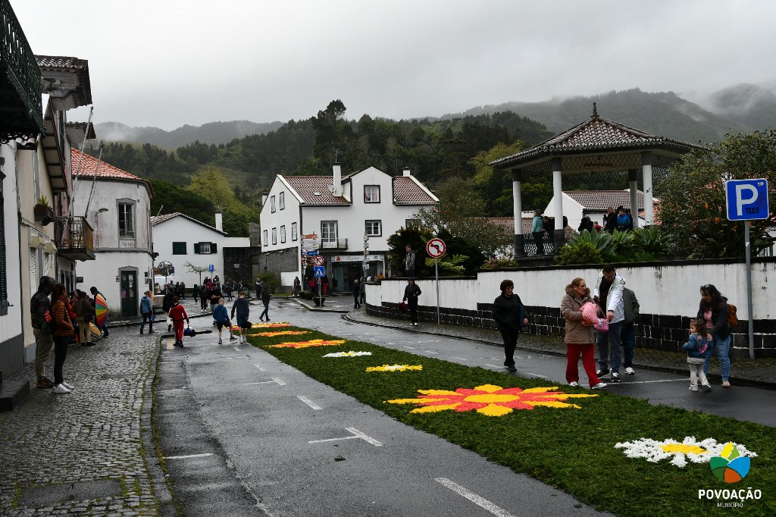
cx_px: 388
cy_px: 258
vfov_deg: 35.9
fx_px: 797
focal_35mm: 37
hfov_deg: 51.9
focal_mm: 25
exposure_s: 1/250
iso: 110
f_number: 8
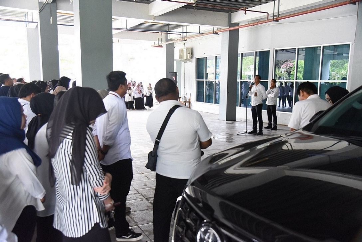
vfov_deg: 38.9
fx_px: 342
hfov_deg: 55.8
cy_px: 121
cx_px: 181
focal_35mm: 34
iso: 6400
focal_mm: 34
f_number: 4
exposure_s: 1/160
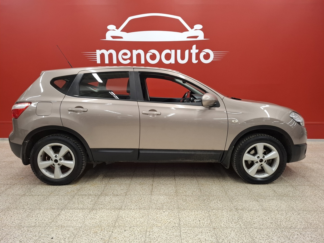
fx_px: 215
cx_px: 162
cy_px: 122
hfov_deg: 73.9
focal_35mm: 23
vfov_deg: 58.9
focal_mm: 5.54
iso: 200
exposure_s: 1/120
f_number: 1.8
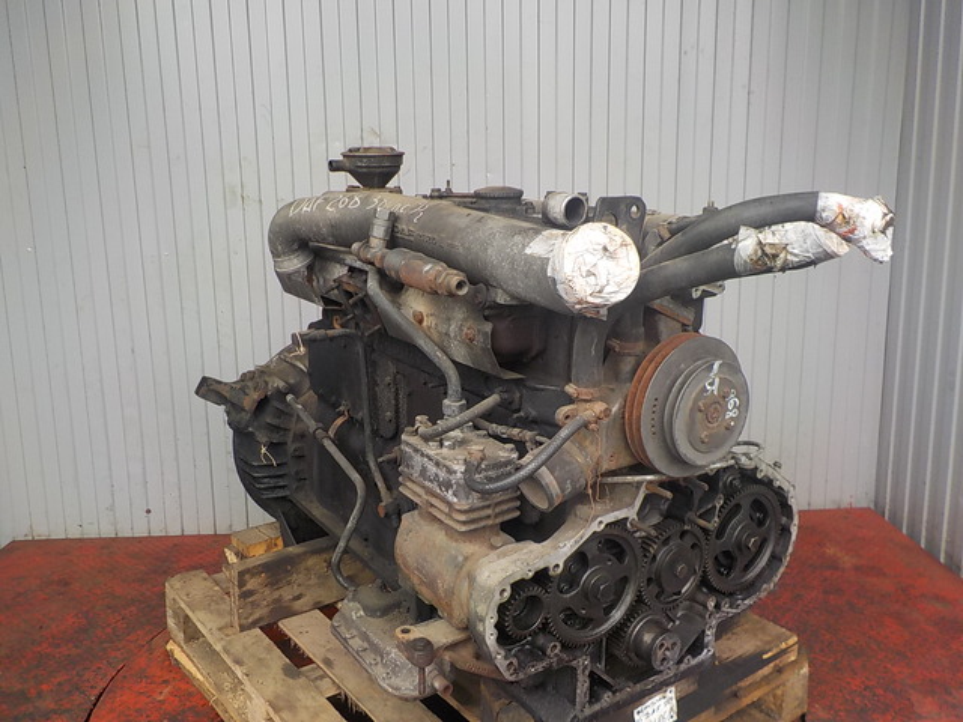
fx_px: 835
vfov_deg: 46.8
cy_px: 361
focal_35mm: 30
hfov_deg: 60.0
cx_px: 482
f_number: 3.3
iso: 125
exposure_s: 1/50
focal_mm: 4.1
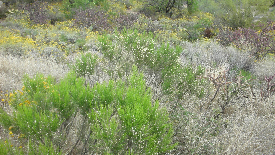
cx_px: 150
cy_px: 58
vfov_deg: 28.2
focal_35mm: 42
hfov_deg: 48.3
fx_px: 306
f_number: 3
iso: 50
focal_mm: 5.8
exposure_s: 1/146
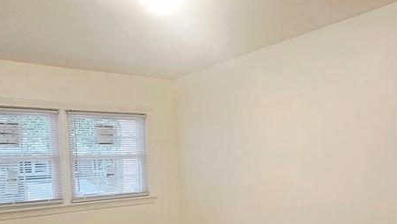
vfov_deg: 35.3
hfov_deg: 61.0
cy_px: 185
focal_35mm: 32
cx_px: 199
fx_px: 337
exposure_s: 1/60.2
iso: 125
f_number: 2.2
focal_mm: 2.2
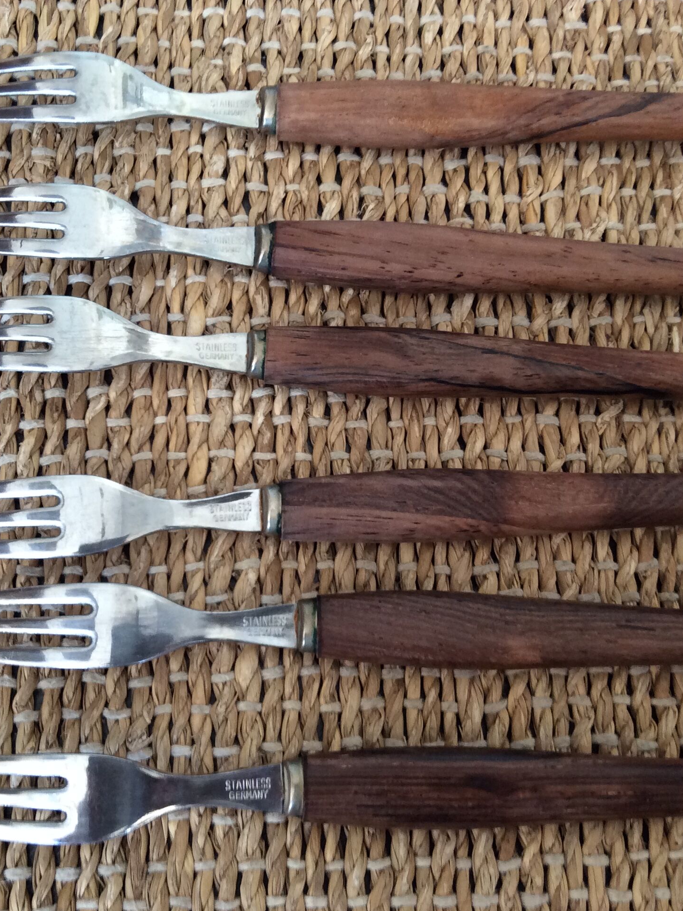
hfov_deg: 33.6
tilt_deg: -74.3
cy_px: 456
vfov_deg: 43.8
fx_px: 1131
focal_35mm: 43
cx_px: 304
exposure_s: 1/24
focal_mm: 3.3
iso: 64
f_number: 2.4
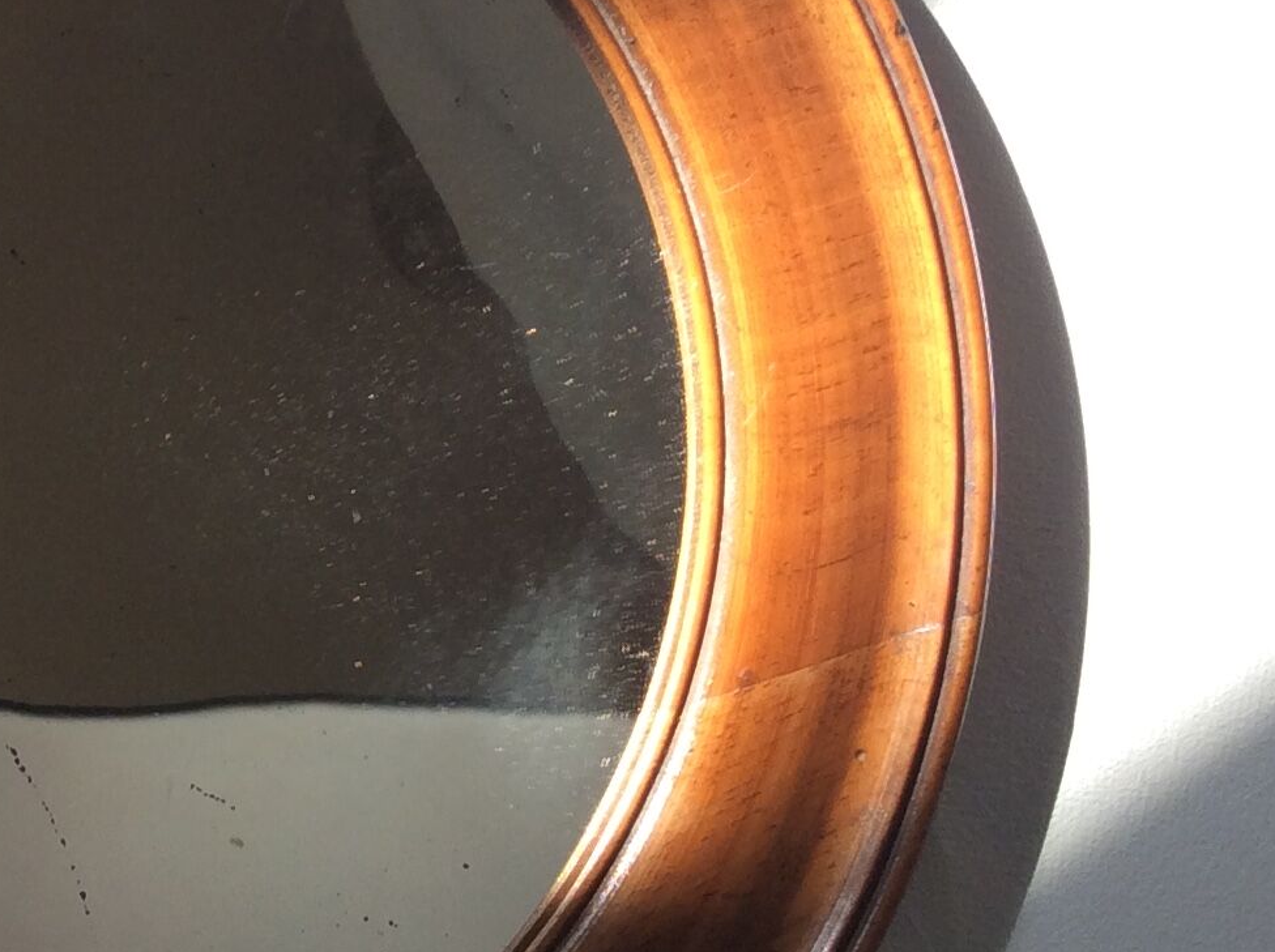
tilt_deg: -80.9
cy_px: 402
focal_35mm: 85
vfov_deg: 17.3
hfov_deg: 21.6
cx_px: -186
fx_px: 3126
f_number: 2.4
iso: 32
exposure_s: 1/136
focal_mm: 3.3
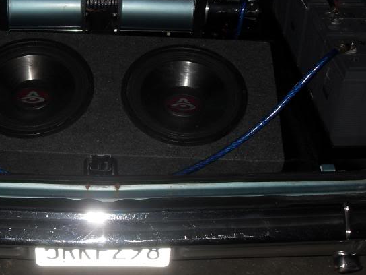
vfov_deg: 22.8
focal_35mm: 64
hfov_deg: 30.0
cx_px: 119
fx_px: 677
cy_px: 89
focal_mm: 6.3
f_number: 2.8
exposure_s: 1/45
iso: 100
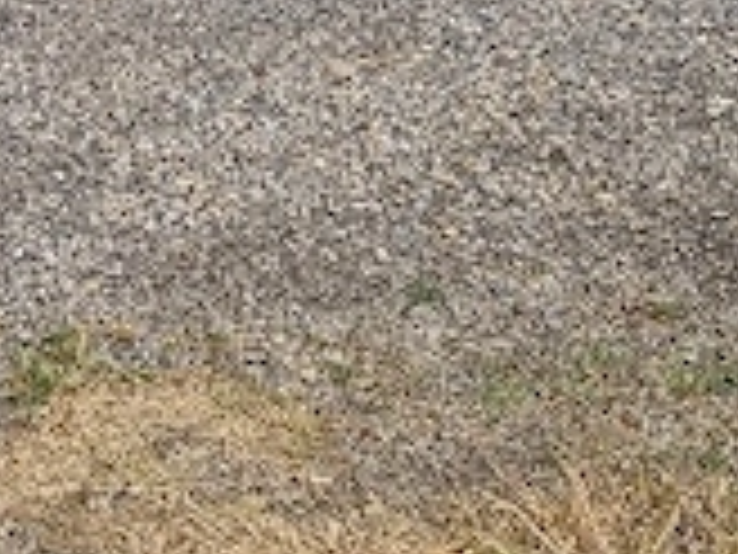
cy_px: -185
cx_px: -382
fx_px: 2025
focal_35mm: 95
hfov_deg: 18.3
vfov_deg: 14.8
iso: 50
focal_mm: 5.4
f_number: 1.8
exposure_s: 1/1429
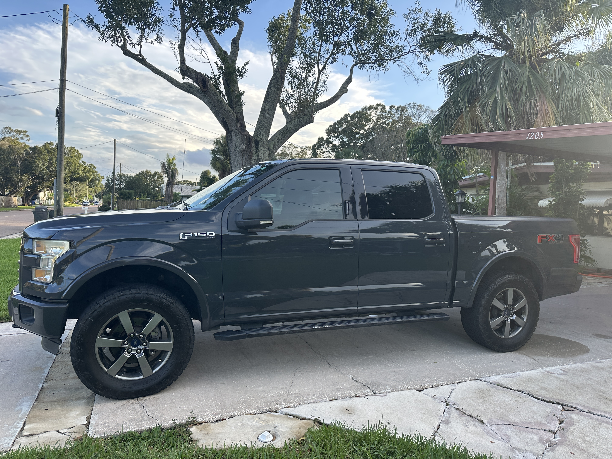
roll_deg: -2.6
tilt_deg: -2.5
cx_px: 306
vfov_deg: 56.8
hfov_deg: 71.6
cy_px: 230
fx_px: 424
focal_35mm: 24
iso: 80
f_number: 1.78
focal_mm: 6.86
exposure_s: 1/663
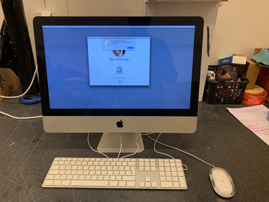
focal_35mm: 26
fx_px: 202
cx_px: 134
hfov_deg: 67.3
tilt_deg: -25.6
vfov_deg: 53.1
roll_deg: +0.4
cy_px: 101
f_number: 1.8
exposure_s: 1/50
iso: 50
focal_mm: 4.25
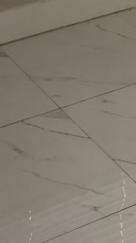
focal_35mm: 114
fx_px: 732
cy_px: -196
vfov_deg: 15.9
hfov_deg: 10.6
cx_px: 96
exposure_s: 1/120
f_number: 1.78
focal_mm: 6.76
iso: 125
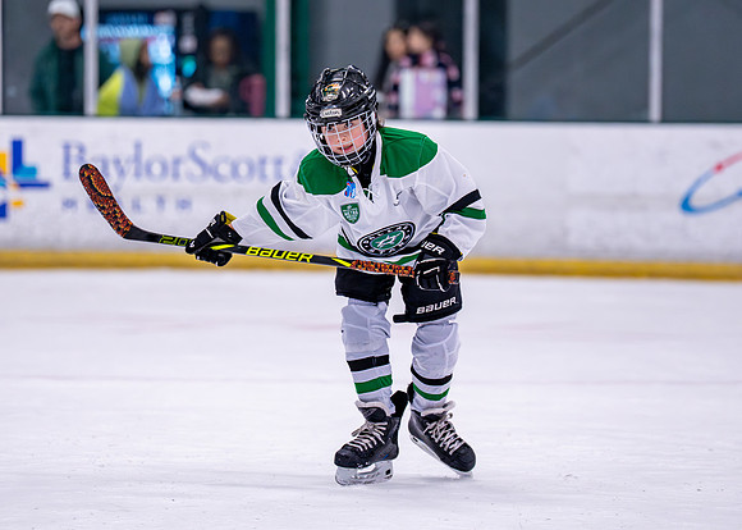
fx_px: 4745
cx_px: 367
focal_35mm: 225
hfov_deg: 8.9
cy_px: 214
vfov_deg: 6.4
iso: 2500
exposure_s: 1/1250
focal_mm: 160
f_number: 2.8
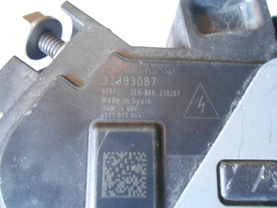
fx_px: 208
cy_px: 104
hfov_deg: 67.3
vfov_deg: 53.1
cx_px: 138
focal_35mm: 26
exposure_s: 1/15
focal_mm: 4.6
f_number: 3.5
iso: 800
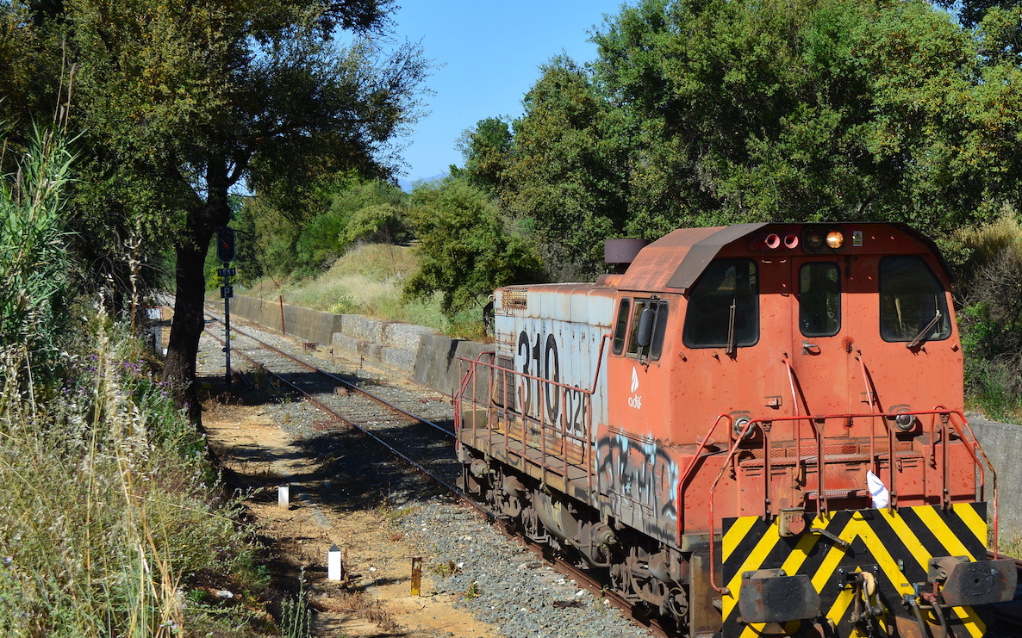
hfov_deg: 30.5
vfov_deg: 19.4
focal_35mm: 67
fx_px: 1861
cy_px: 251
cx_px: 668
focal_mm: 27
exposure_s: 1/640
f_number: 6.3
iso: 125
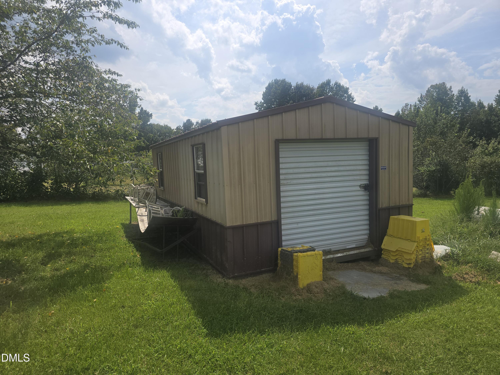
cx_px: 250
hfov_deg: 73.9
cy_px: 188
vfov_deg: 58.9
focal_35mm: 23
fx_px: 332
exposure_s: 1/1167
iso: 12
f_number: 1.7
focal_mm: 6.3
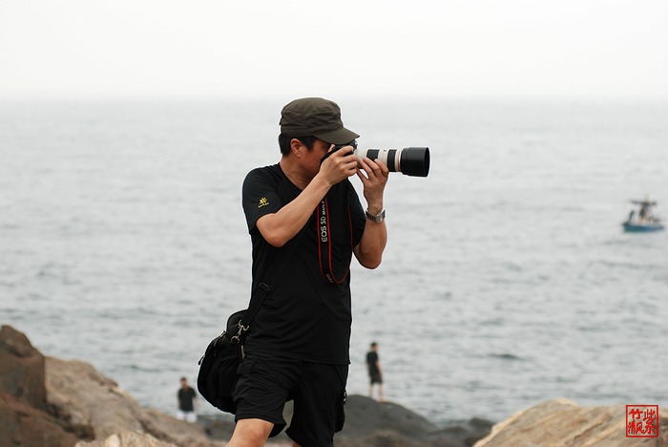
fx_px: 2228
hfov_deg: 17.0
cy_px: 224
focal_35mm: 120
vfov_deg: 11.4
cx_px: 334
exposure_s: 1/320
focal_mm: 80
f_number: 4
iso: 200
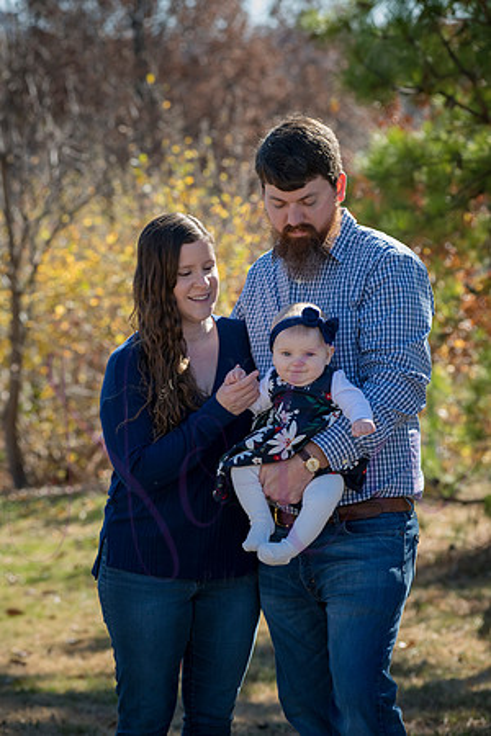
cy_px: 368
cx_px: 246
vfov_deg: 18.3
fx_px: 2291
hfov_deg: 12.2
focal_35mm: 112
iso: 400
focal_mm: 112
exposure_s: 1/640
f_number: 5.6
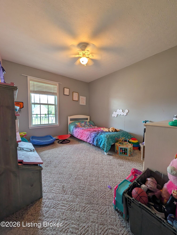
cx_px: 88
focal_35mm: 12
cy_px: 118
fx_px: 82
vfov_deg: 110.5
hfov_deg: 94.6
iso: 56
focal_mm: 2.02
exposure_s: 1/60
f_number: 1.7
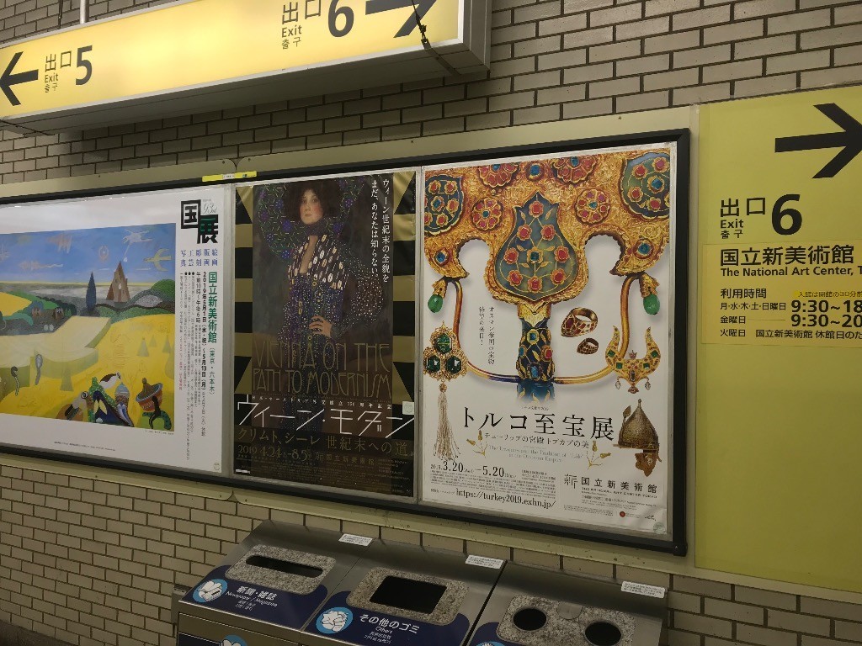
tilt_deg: +0.0
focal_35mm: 28
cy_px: 323
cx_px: 431
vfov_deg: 49.7
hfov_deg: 63.4
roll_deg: -0.5
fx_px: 697
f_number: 1.8
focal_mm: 3.99
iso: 32
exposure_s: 1/50
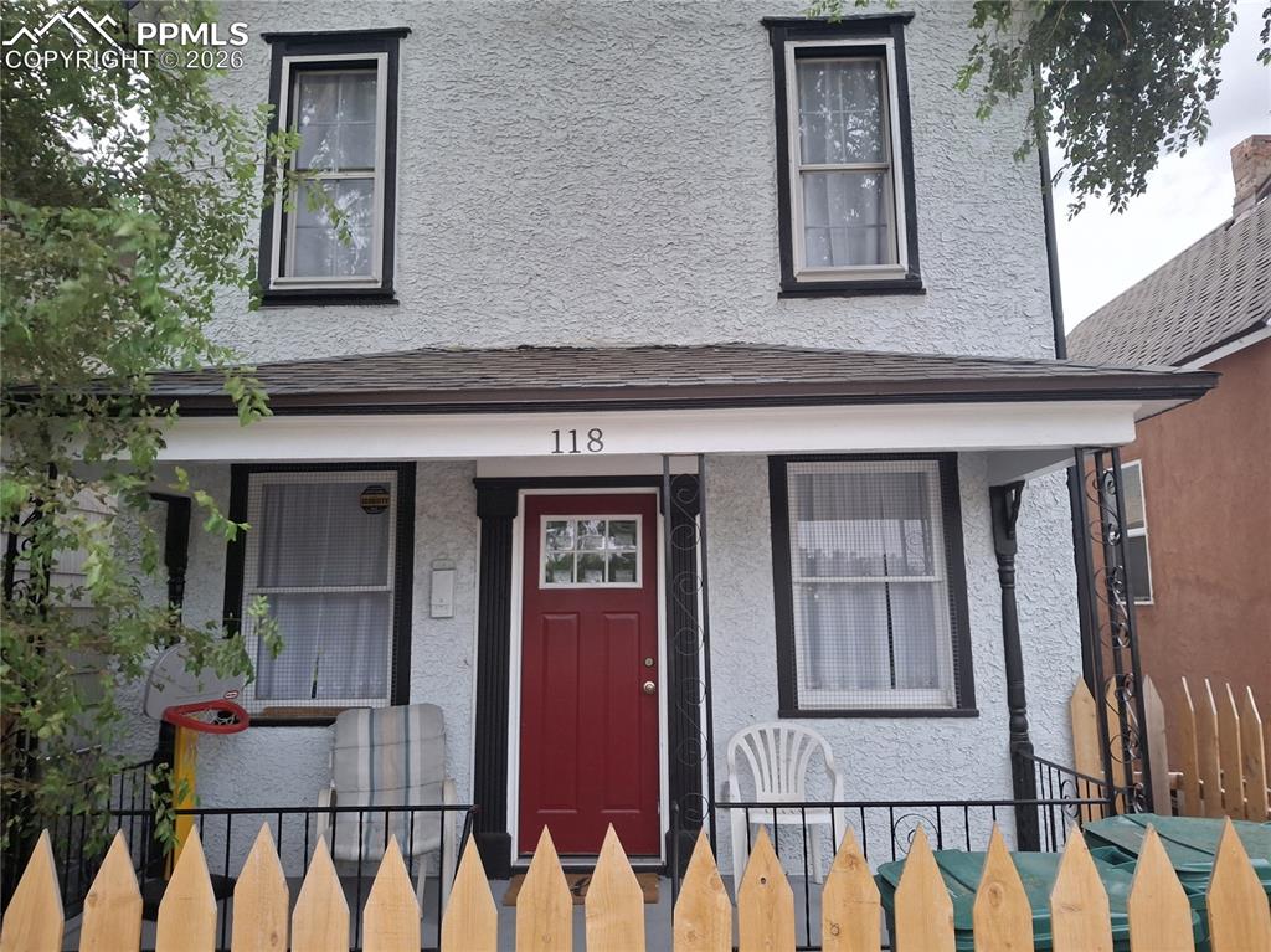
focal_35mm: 25
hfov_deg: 69.4
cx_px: 636
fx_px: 917
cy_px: 476
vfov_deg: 54.8
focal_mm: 4.69
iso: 160
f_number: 1.8
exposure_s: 1/60
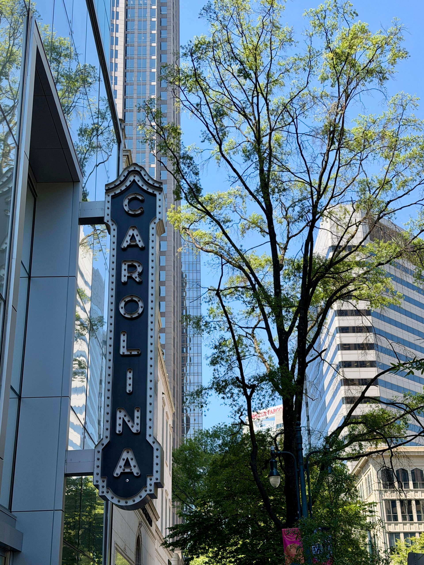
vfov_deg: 39.7
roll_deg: +3.5
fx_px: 784
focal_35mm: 48
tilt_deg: +22.0
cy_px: 282
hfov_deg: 30.3
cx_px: 212
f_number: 1.8
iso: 64
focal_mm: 6.8
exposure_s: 1/1980
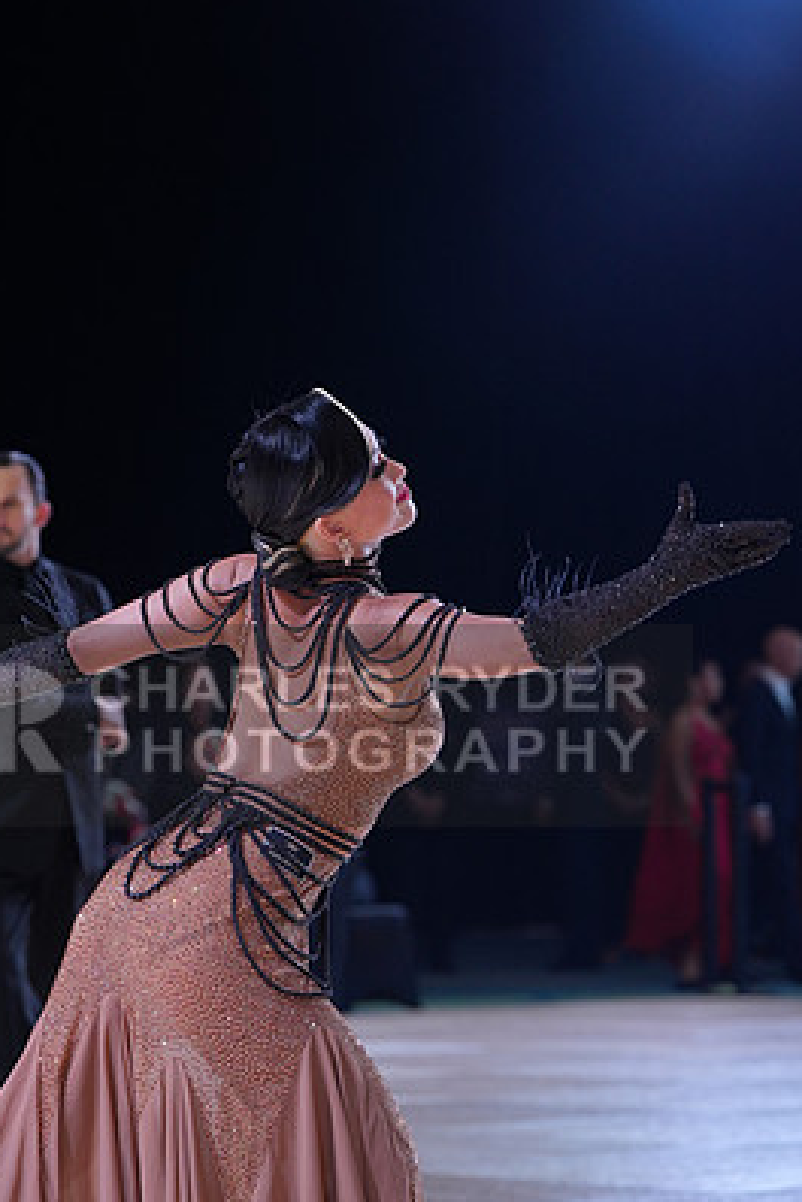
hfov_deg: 8.5
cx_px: 277
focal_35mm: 162
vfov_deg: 12.7
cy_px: 727
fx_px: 5408
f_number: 4
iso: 500
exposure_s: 1/400
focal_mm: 111
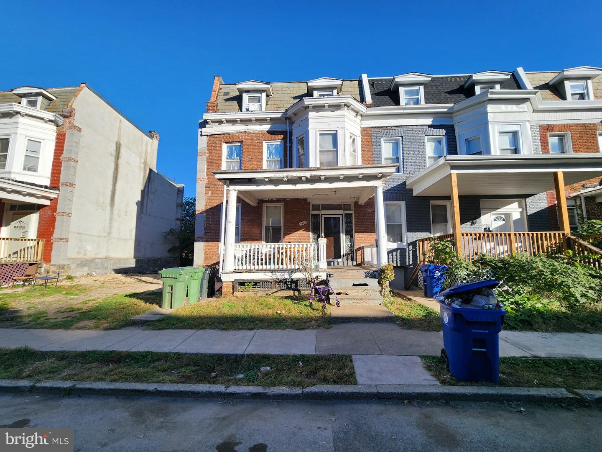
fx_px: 226
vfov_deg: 89.9
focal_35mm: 13
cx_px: 301
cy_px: 226
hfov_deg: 106.2
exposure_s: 1/1488
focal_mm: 2.2
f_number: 2.2
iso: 50
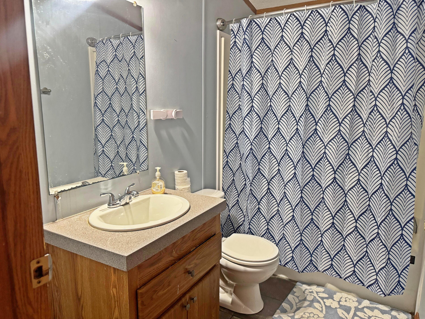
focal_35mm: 24
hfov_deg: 71.6
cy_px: 160
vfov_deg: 56.8
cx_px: 212
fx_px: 295
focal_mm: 6.76
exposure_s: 1/48
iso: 500
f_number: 1.78
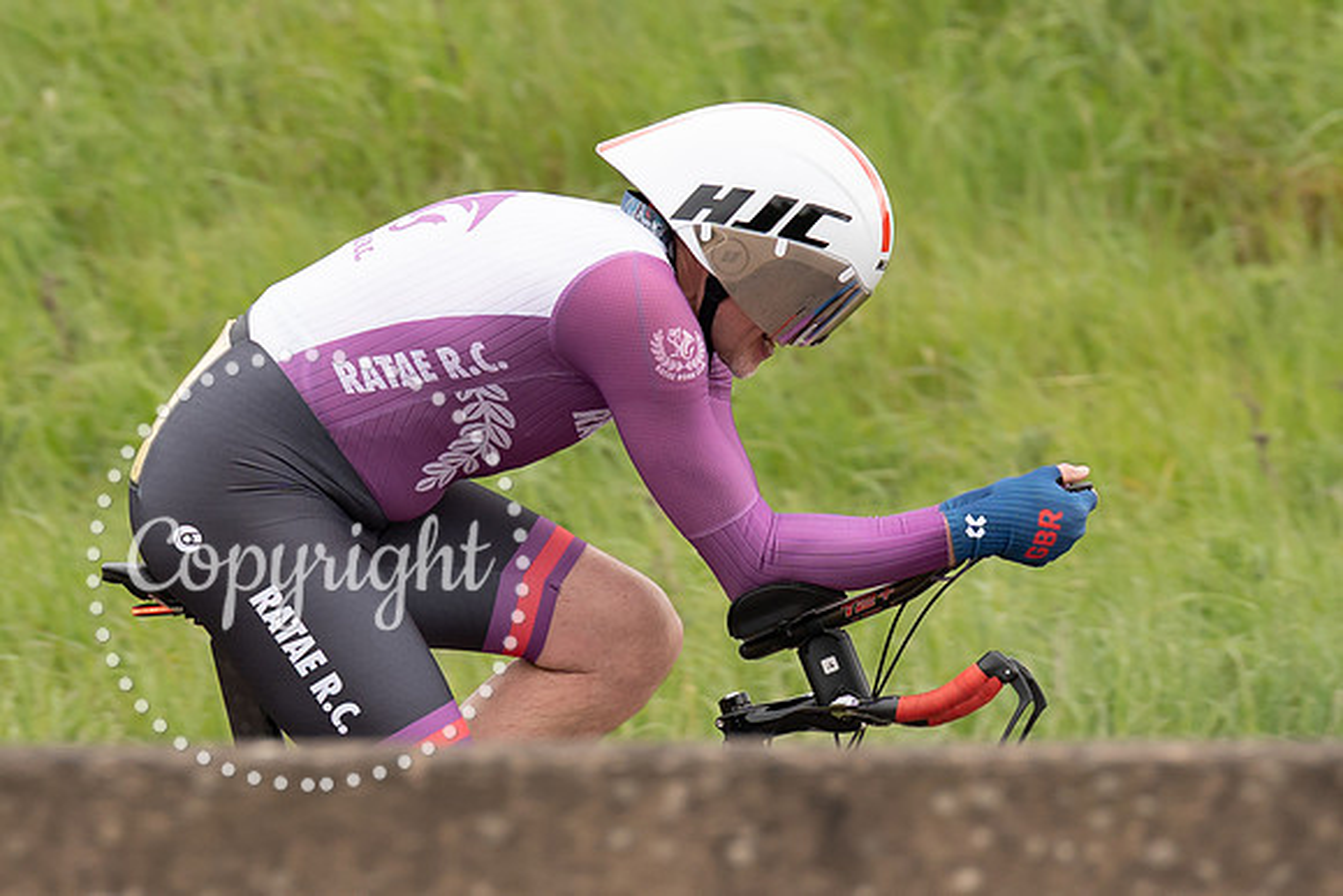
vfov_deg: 2.1
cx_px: 609
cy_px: 341
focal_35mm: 659
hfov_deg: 3.1
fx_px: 24602
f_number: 4
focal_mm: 200
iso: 320
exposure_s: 1/1000
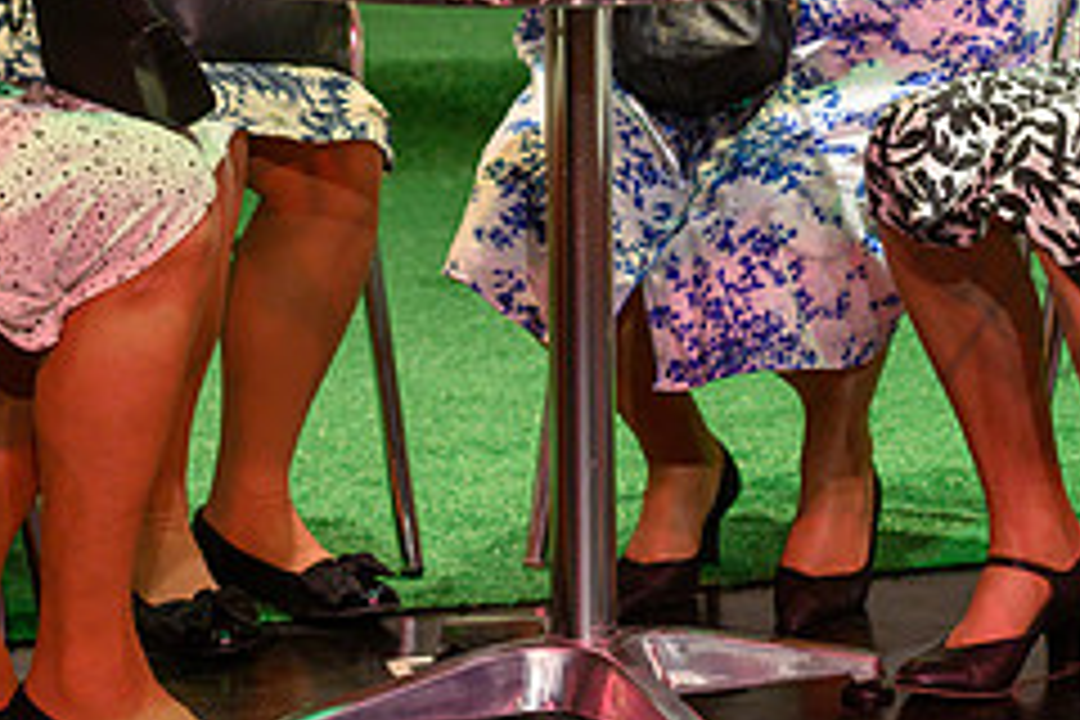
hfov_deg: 12.2
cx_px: 446
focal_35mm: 169
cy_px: -128
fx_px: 5070
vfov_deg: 8.0
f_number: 4
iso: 800
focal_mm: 70
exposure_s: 1/200
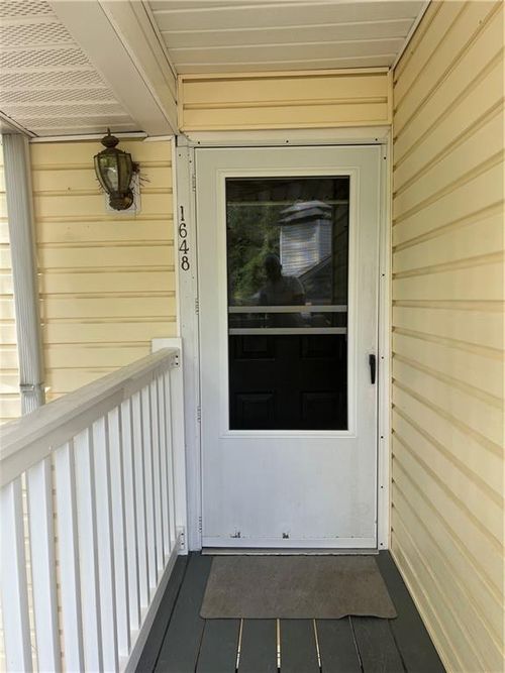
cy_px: 336
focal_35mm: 26
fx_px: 506
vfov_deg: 67.3
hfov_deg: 53.0
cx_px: 252
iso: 50
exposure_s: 1/333
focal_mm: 5.7
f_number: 1.5
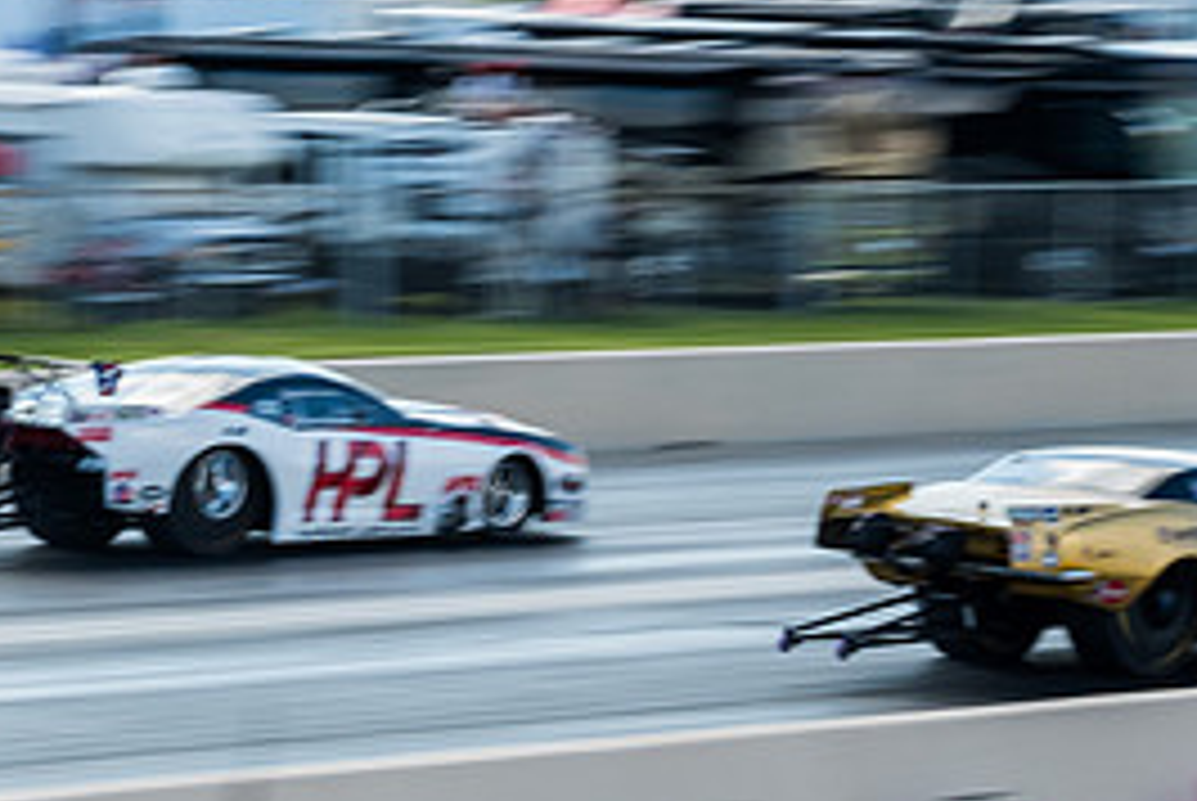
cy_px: 335
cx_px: 22
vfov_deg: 5.6
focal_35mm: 244
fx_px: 8122
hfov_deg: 8.4
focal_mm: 74.4
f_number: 9
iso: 400
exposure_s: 1/200
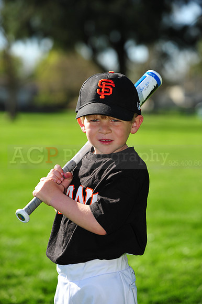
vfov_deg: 18.3
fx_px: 944
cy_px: 152
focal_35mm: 112
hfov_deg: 12.2
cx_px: 101
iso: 200
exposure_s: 1/1000
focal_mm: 112
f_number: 4.5
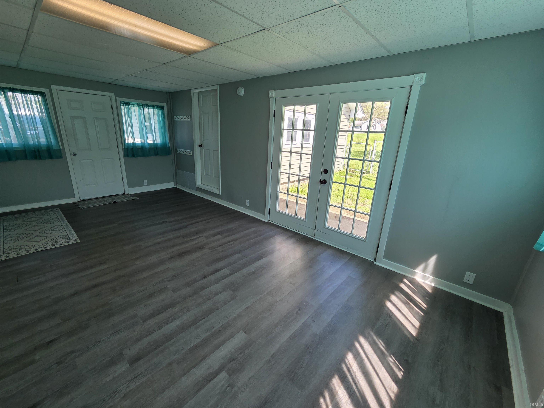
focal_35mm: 13
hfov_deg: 106.2
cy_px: 204
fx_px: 204
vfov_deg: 89.9
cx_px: 272
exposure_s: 1/169
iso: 50
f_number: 2.2
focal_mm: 2.2
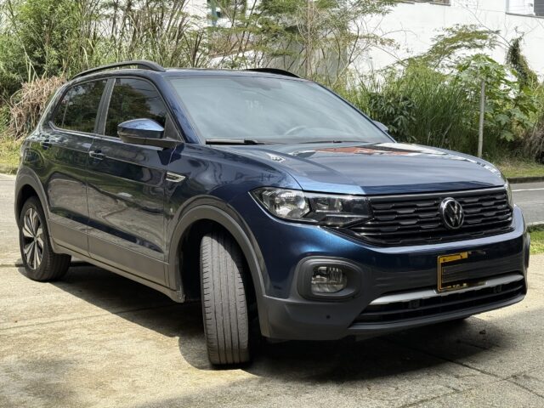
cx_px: 272
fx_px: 754
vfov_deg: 30.3
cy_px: 204
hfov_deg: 39.7
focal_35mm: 48
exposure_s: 1/2208
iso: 100
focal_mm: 6.76
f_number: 1.78
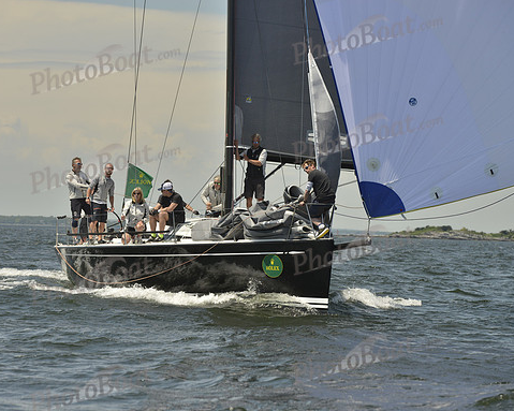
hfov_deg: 10.6
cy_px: 207
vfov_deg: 8.5
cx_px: 237
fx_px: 2768
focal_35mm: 182
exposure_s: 1/1600
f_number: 9
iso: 280
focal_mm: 160
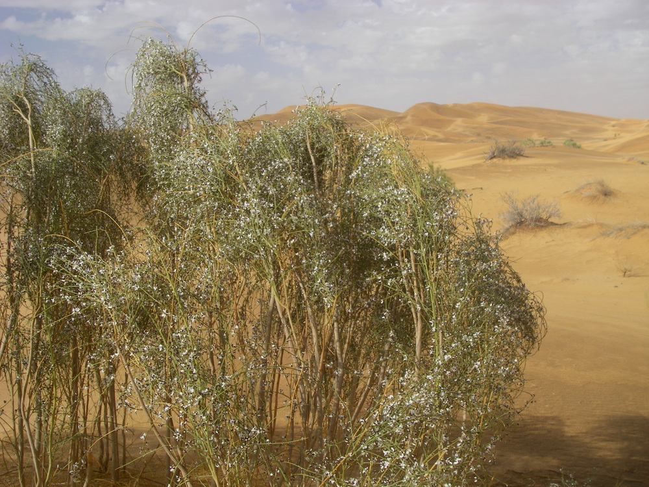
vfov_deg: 37.7
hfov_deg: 49.0
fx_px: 712
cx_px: 324
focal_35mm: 38
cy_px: 244
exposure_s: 1/320
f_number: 6.6
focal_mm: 6.3
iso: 64
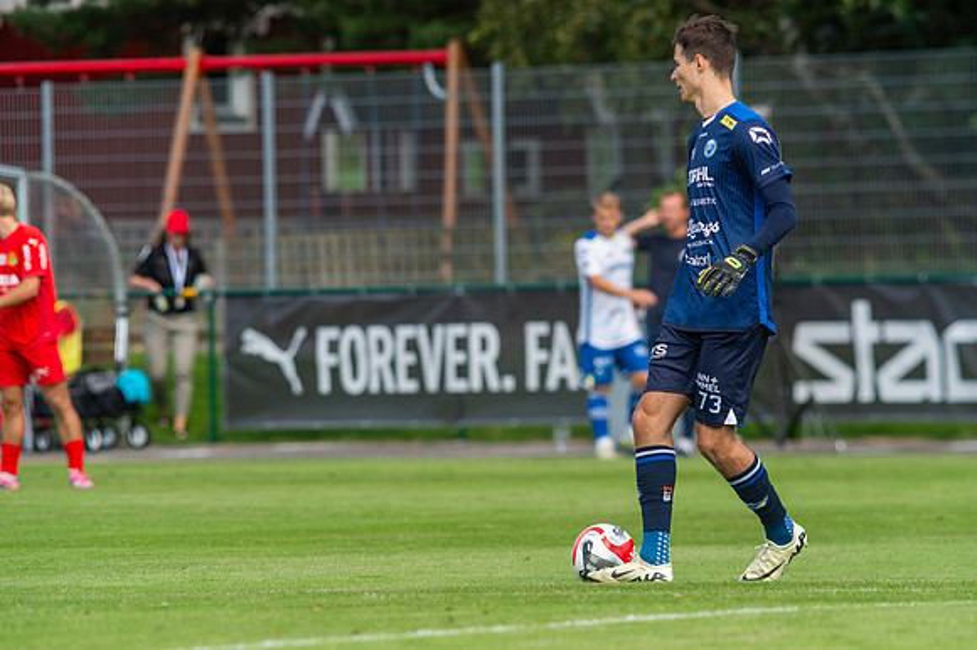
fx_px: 11946
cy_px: 325
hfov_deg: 4.7
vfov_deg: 3.1
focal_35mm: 440
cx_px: 488
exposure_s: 1/1000
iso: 500
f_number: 5
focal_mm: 420
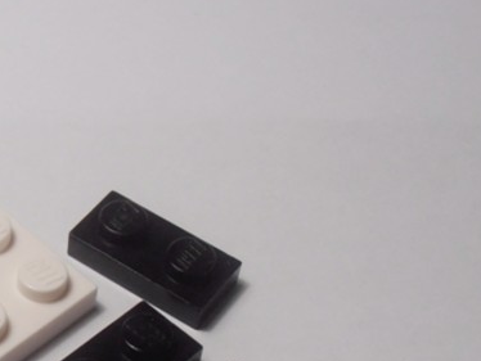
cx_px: 22
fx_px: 1237
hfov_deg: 21.4
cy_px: 326
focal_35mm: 89
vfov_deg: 16.4
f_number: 3.9
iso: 80
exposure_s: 1/100
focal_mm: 6.61
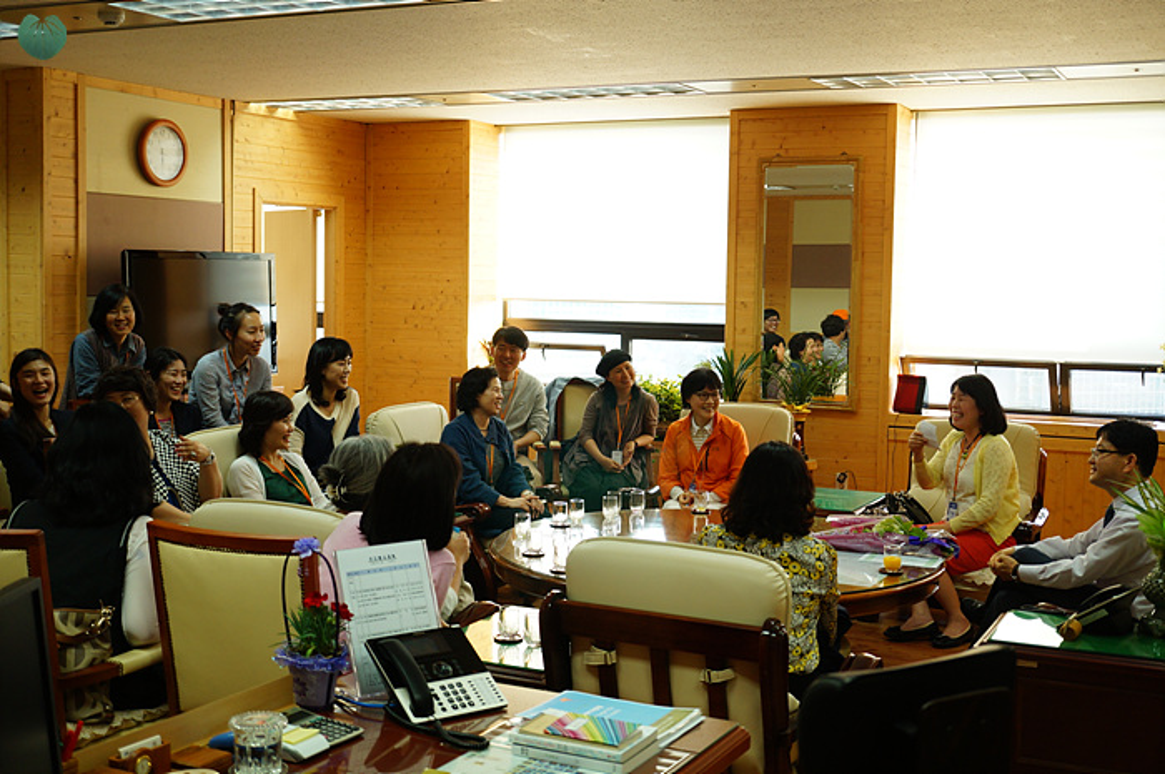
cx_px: 582
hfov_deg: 43.6
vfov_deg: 29.8
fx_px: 1455
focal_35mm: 45
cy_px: 387
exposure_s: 1/100
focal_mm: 30
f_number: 3.5
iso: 400
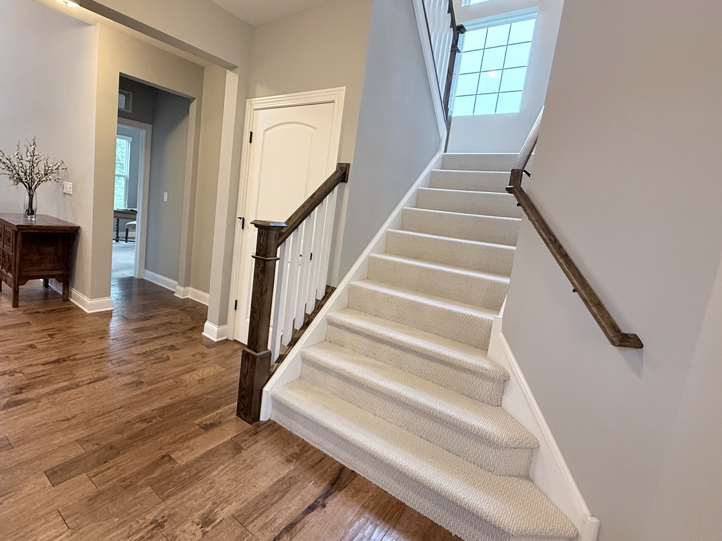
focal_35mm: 18
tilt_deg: -8.0
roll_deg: -6.0
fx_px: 375
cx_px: 288
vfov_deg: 71.5
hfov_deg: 86.6
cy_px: 252
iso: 400
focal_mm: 2.22
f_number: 2.2
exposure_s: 1/60
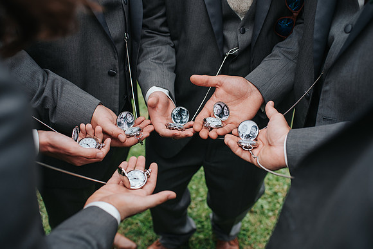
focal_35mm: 35
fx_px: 363
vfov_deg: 37.9
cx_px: 186
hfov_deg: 54.4
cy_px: 124
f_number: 3.2
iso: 250
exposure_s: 1/800
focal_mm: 35
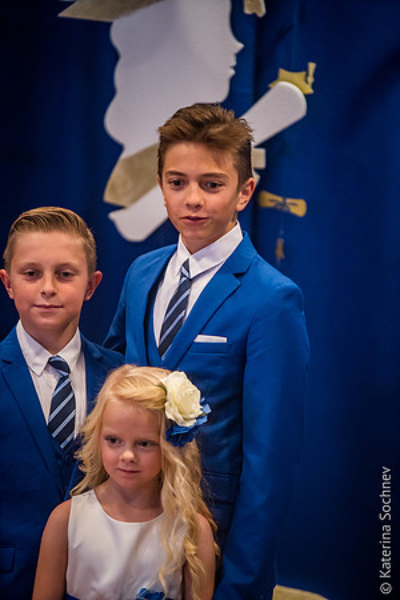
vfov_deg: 11.4
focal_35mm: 180
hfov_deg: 7.6
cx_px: 200
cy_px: 300
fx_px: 3000
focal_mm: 180
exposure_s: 1/200
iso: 3200
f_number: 2.8
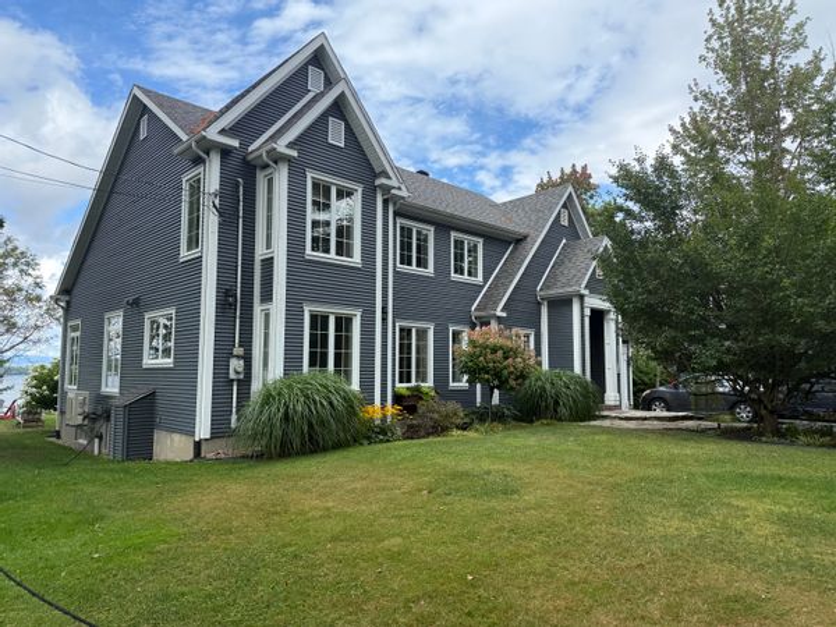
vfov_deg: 56.8
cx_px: 418
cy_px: 314
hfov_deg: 71.6
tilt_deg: +5.2
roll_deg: -0.1
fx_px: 580
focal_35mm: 24
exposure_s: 1/1901
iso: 100
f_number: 1.78
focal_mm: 6.76
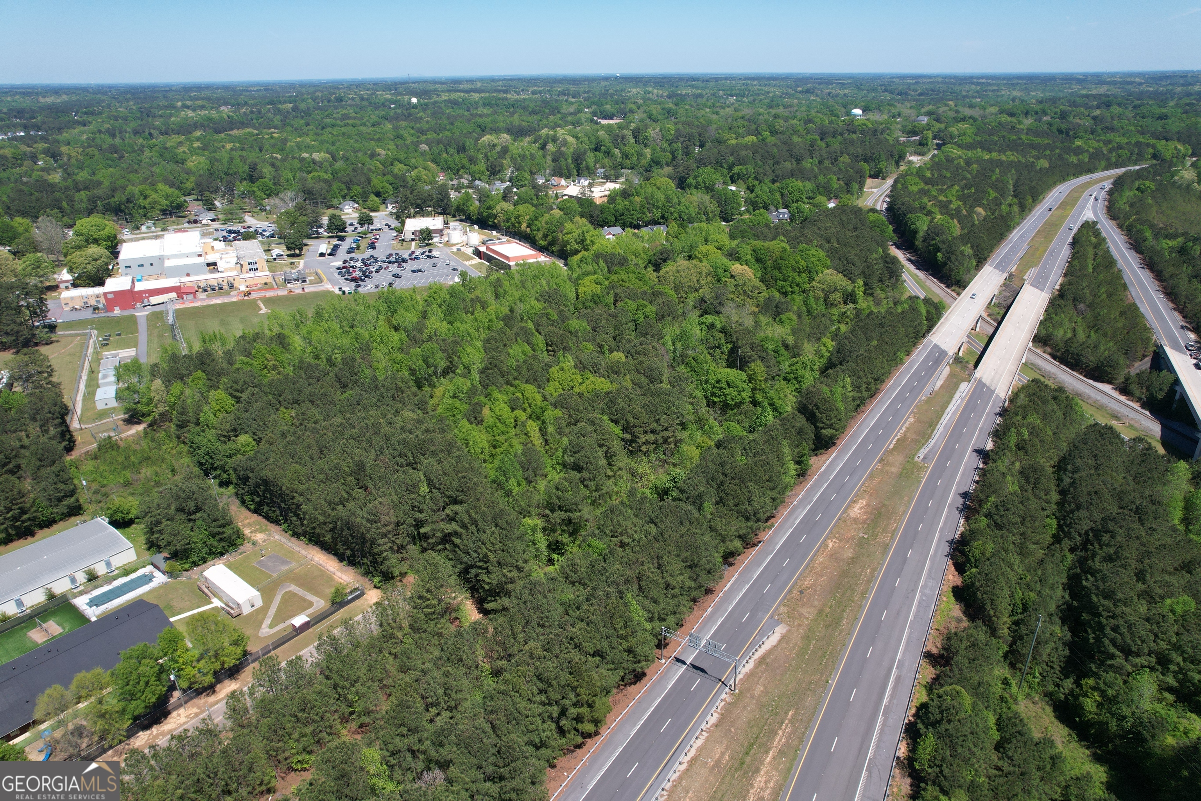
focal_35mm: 22
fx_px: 734
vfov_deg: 57.2
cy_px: 400
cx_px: 600
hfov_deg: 78.6
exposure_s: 1/1500
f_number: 2.8
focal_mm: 8.38
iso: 100
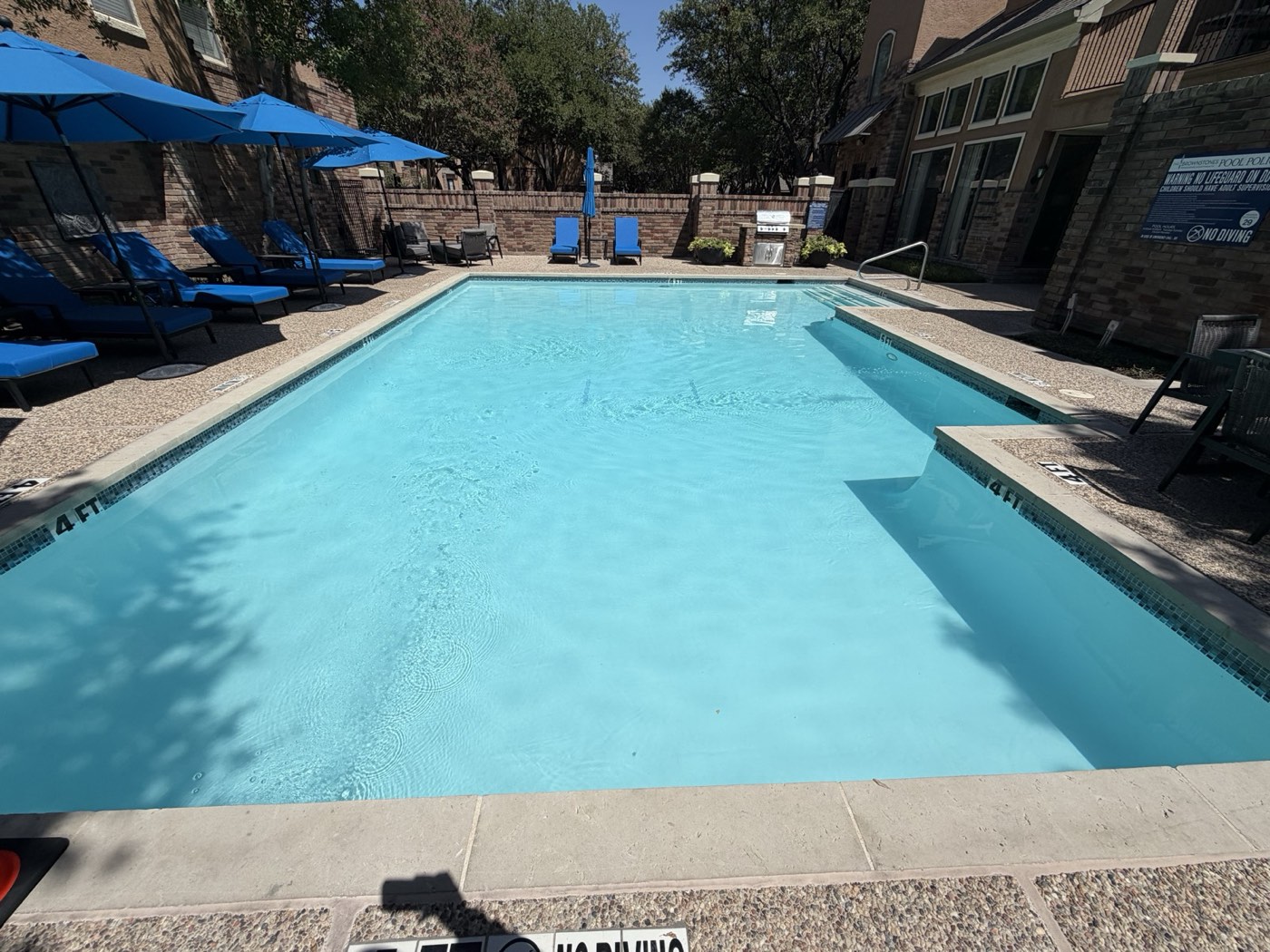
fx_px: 514
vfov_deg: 85.7
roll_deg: -1.2
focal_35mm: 14
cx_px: 635
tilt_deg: -30.0
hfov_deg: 102.1
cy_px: 476
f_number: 2.2
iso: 20
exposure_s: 1/2024
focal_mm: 2.22
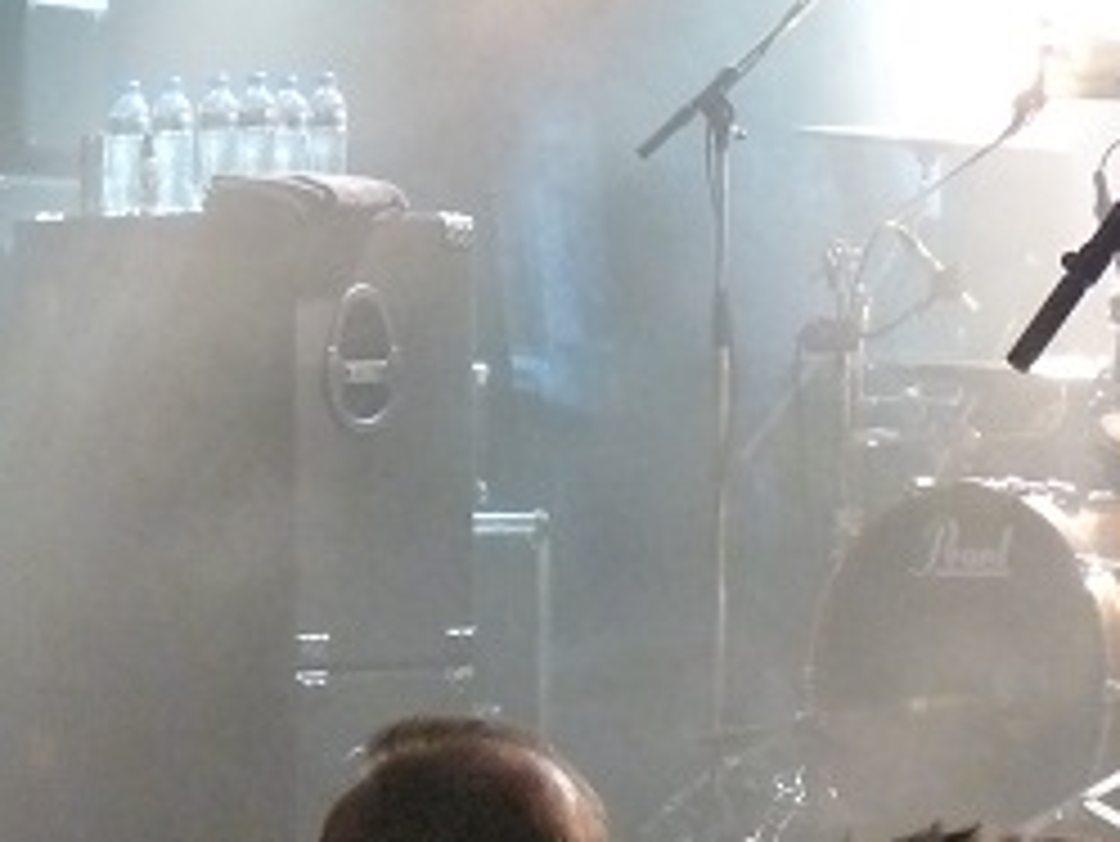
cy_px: 216
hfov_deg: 12.2
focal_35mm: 161
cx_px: 180
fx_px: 5212
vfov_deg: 9.2
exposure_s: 1/60
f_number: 3
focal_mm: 7.8
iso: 800
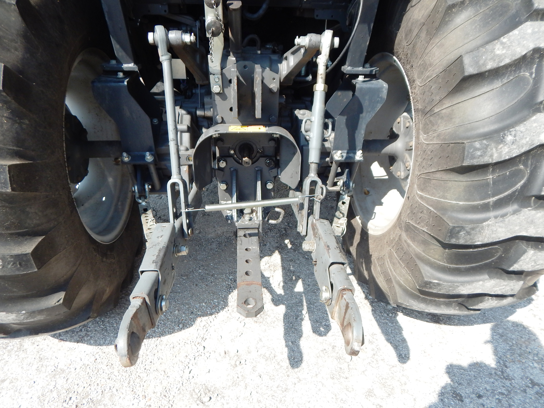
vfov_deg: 61.1
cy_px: 204
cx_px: 272
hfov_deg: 76.4
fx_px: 346
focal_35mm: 22
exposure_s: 1/640
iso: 125
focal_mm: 4
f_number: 3
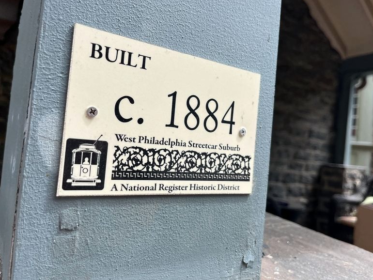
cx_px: 186
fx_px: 291
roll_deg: -4.9
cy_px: 135
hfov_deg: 65.3
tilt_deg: +2.5
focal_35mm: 27
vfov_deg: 51.4
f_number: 1.6
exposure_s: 1/1009
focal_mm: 5.1
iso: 50
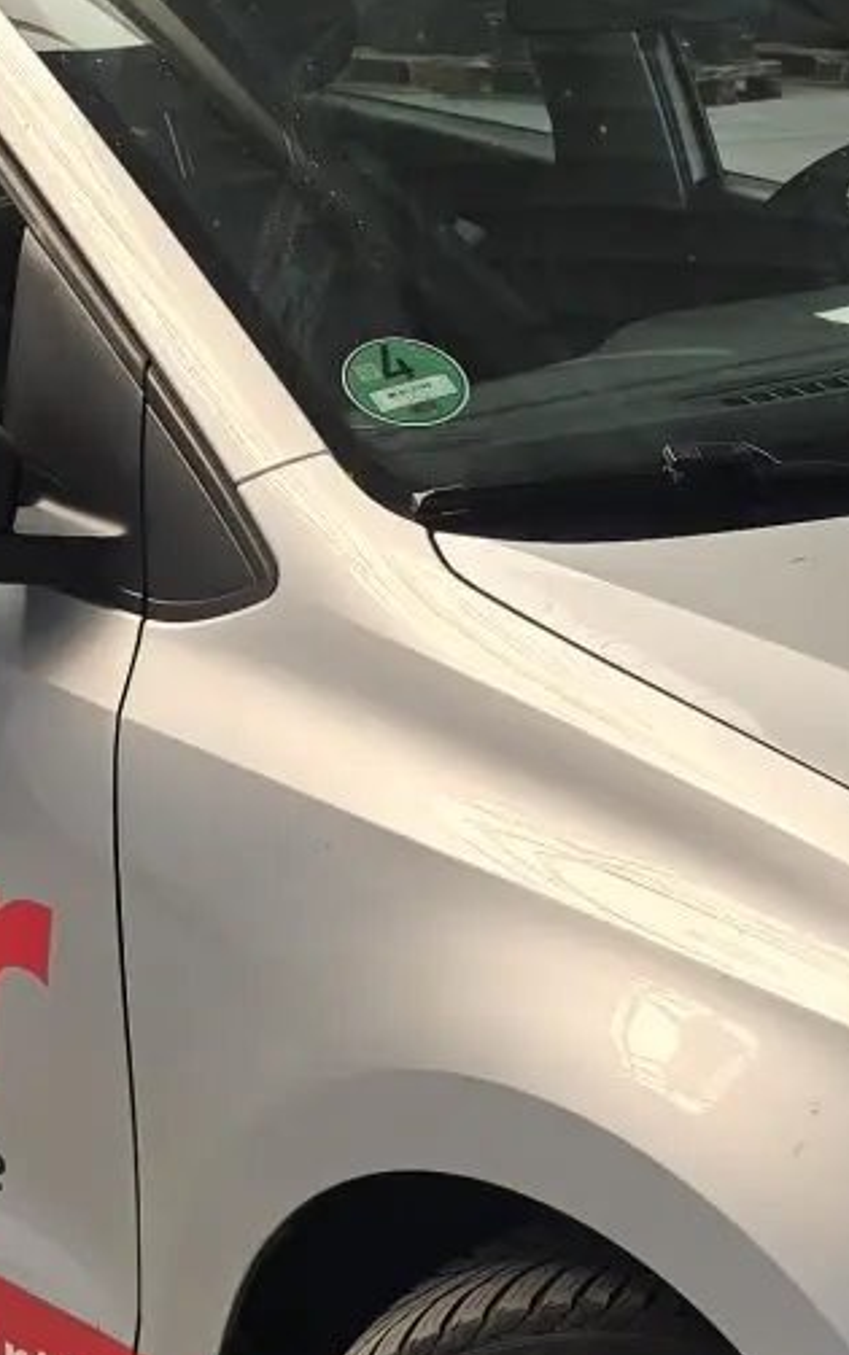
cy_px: 1007
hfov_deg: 14.0
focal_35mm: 93
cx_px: 738
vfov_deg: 22.1
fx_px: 3438
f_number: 1.7
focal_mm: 6.3
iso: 32
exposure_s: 1/180
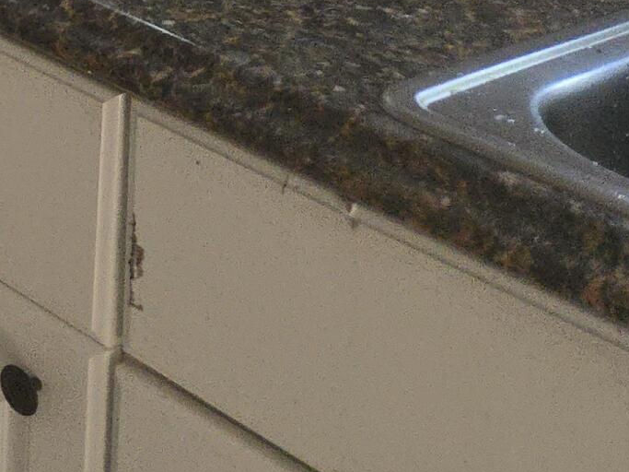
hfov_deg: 15.3
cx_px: -667
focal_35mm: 101
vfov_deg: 12.4
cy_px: -552
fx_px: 1835
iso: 160
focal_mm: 5.4
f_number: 1.8
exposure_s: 1/120
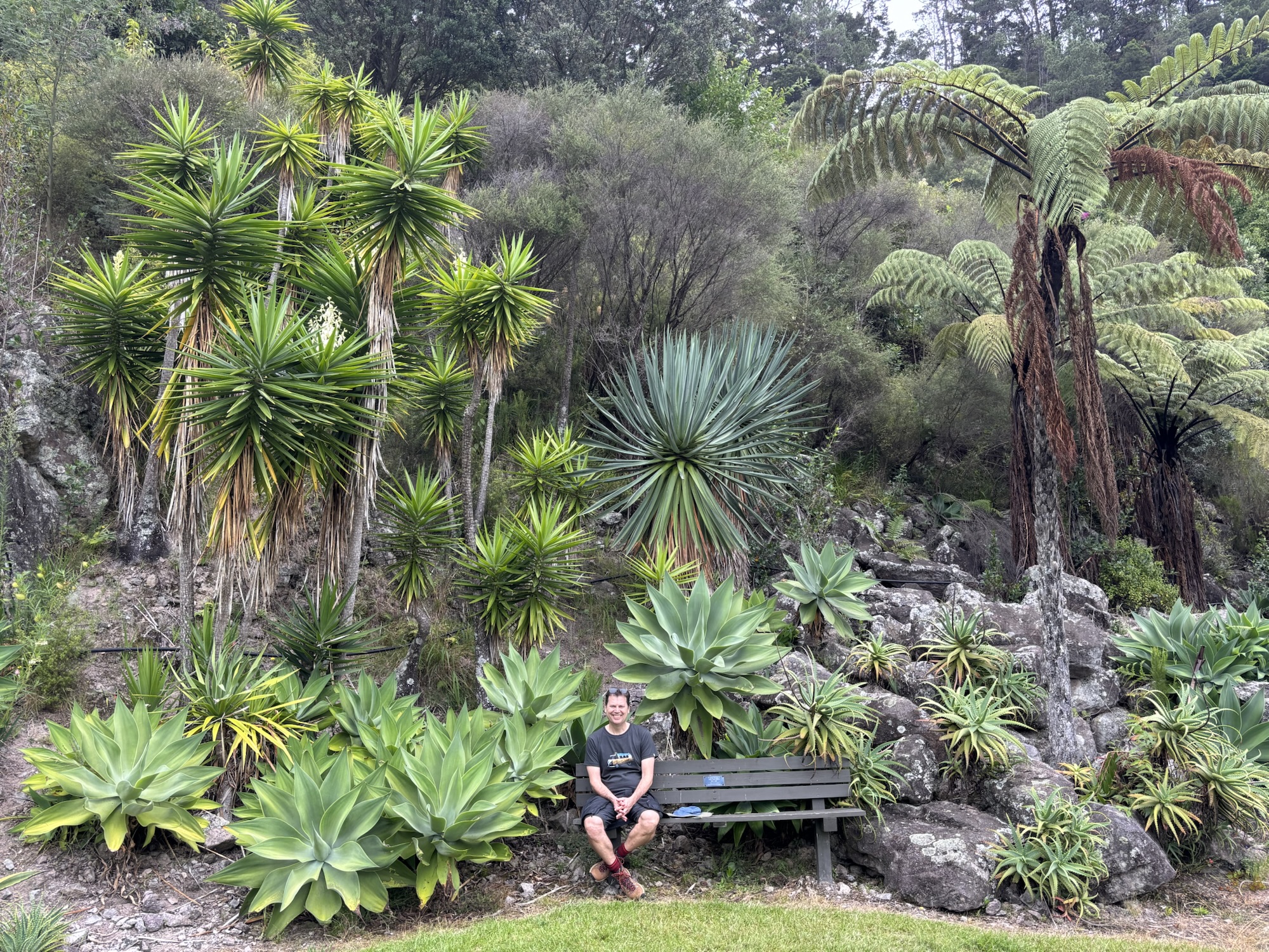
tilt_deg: +12.0
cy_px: 476
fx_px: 953
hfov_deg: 67.3
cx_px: 634
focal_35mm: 26
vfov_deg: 53.1
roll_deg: +1.0
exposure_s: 1/296
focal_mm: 5.96
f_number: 1.6
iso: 50
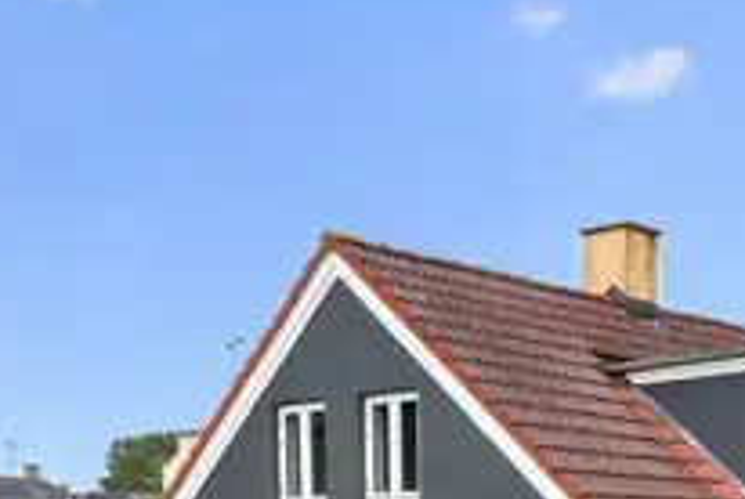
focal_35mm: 64
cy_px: 618
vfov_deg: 19.9
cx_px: 524
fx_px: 1326
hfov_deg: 31.0
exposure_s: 1/160
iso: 400
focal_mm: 22
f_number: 8
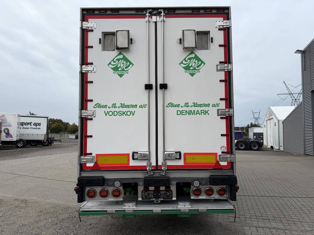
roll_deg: +0.0
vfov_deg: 56.8
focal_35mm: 24
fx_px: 218
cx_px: 157
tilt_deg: +4.1
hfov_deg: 71.6
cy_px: 118
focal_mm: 6.76
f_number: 1.78
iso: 80
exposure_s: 1/1292
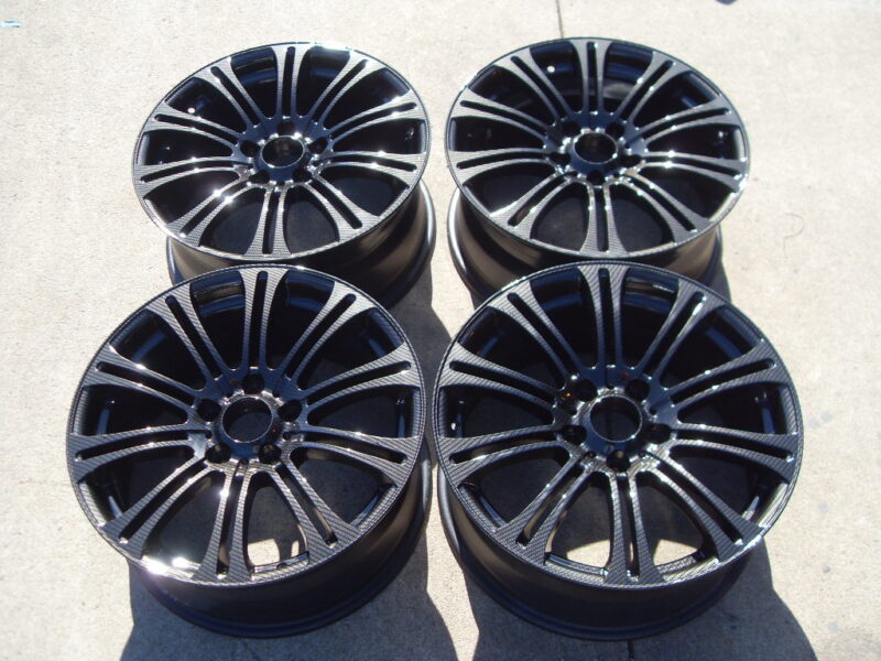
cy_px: 330
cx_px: 440
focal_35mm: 35
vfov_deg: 40.7
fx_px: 891
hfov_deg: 52.6
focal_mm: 6.3
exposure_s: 1/90
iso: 80
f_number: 7
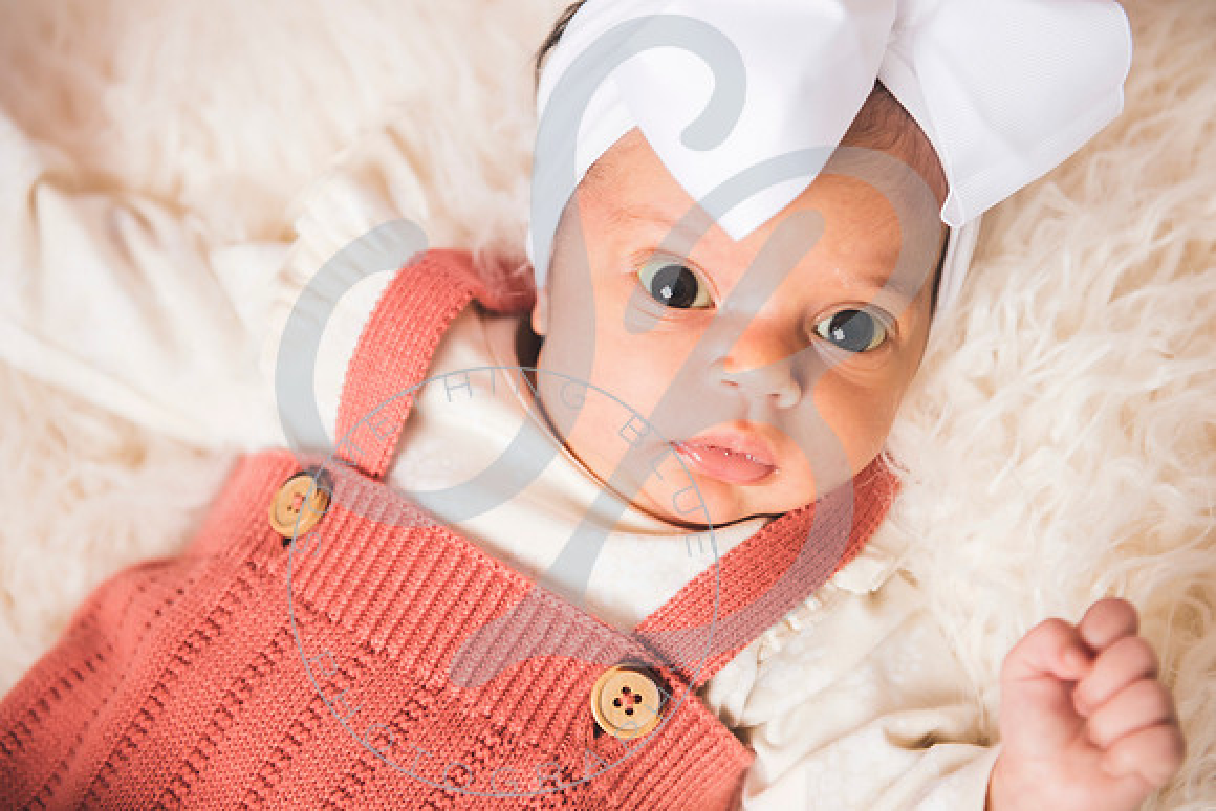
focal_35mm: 70
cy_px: 406
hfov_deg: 28.8
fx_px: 2365
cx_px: 608
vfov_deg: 19.5
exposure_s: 1/125
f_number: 3.5
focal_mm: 70
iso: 200
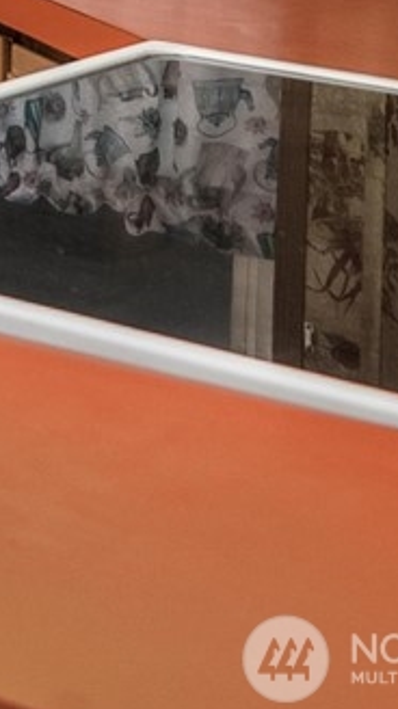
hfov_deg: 7.1
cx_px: -1164
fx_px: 2444
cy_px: -463
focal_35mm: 130
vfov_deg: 14.9
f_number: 6.3
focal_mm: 24
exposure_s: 1/60
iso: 640
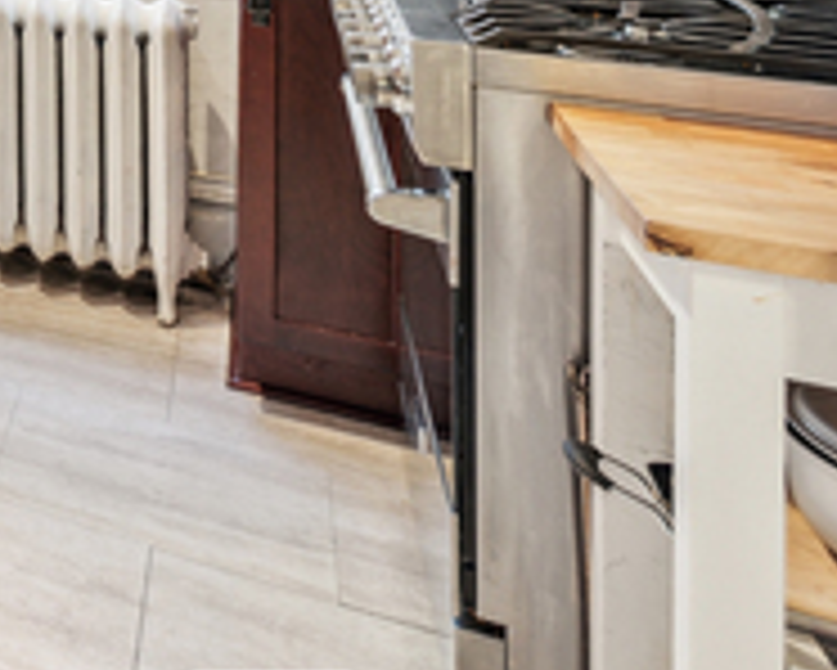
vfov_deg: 23.9
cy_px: -274
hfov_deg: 20.2
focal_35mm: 53
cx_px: -778
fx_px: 1314
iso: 100
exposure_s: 1.6
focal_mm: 14
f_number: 8
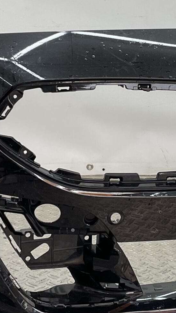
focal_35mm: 83
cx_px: 131
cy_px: 127
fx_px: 688
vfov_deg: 25.6
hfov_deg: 14.5
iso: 16
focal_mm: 3
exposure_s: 1/100
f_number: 1.8
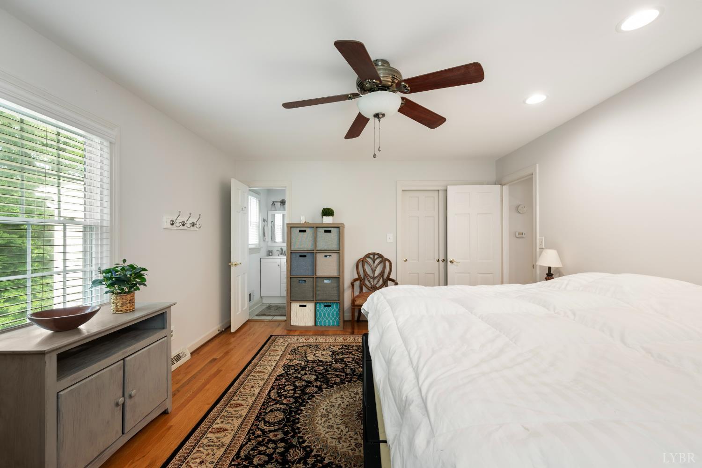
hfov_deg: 104.3
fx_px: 273
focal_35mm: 14
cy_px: 234
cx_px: 351
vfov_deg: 81.2
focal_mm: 14
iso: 400
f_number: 8
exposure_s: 1/4
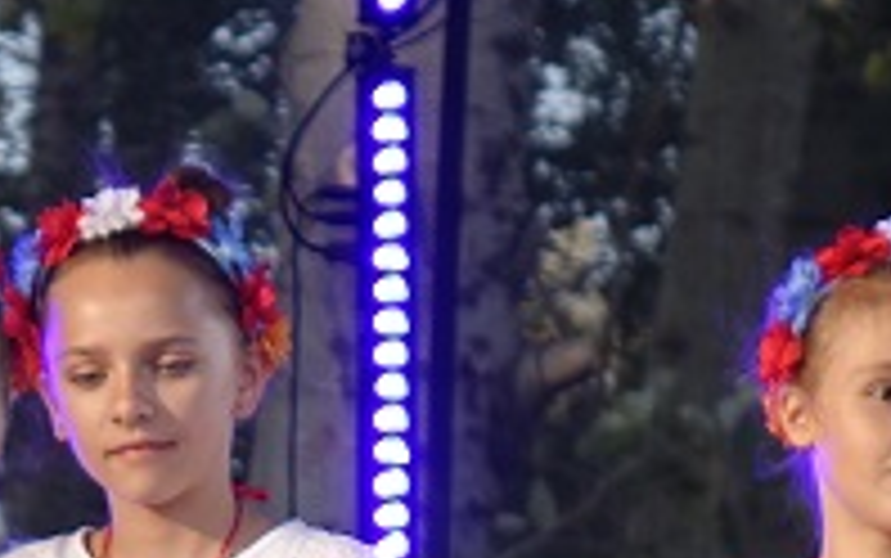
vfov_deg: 3.8
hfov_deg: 6.0
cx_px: -356
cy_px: 862
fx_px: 8407
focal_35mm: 346
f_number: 2.8
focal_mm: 30.79
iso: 125
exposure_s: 1/160
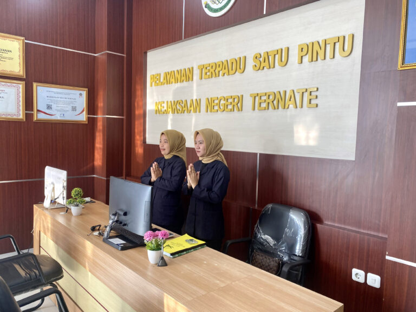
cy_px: 156
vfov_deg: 53.1
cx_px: 208
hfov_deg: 67.3
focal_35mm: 26
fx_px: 312
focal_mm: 4.25
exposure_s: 1/121
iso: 80
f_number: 1.8
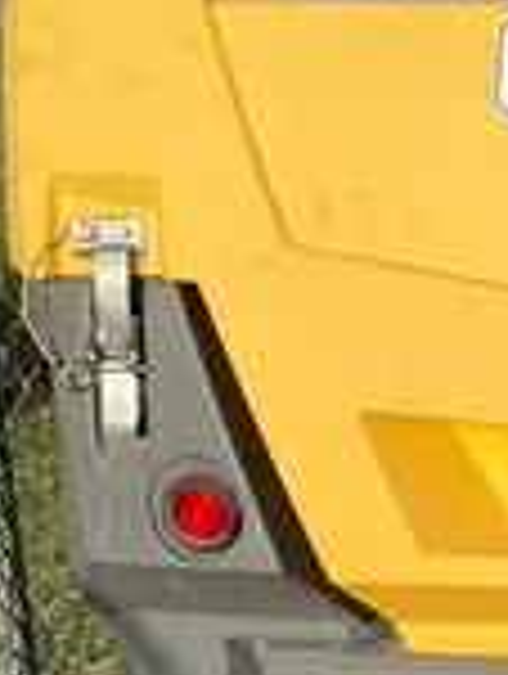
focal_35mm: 127
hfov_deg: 10.4
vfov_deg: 15.4
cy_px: 560
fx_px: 2478
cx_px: 1146
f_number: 1.8
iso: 32
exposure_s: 1/2463
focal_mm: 4.25
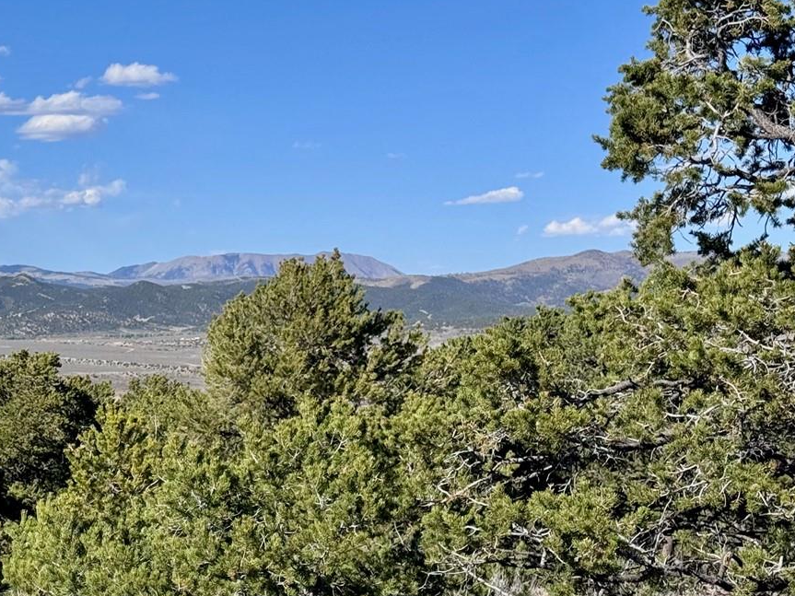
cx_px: 78
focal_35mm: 89
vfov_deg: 16.5
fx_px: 2044
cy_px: 455
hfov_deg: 21.5
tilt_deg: -4.9
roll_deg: -1.3
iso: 64
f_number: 1.78
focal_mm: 6.76
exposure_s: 1/4975
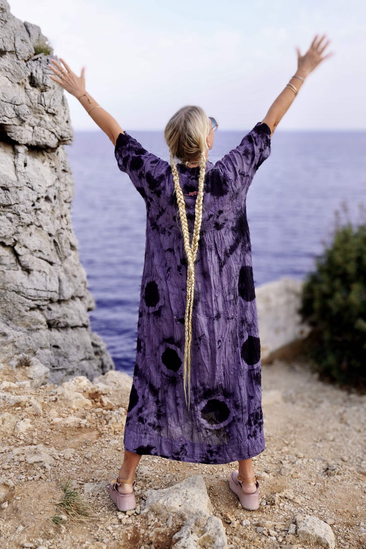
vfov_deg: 59.5
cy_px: 274
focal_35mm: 32
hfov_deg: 41.7
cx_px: 183
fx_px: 480
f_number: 5
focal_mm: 21
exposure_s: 1/250
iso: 100
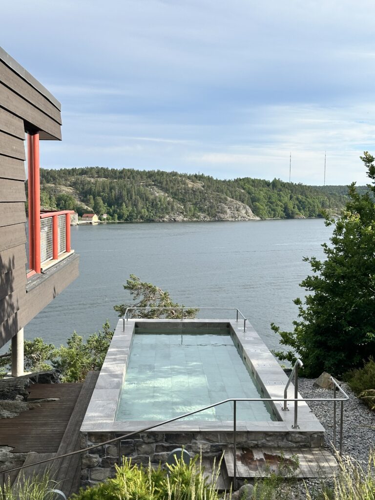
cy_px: 250
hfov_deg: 30.3
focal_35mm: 48
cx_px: 188
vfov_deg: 39.7
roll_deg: -1.2
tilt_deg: -3.7
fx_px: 693
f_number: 1.78
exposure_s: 1/3058
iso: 64
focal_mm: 6.86
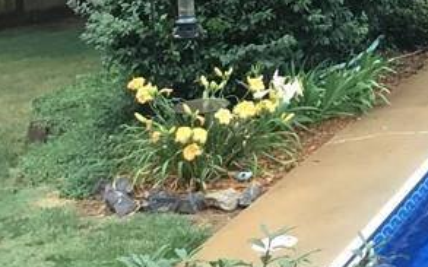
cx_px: 719
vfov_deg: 11.2
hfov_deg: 16.0
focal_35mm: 115
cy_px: -32
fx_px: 1341
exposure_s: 1/40
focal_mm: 3.3
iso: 25
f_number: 2.4
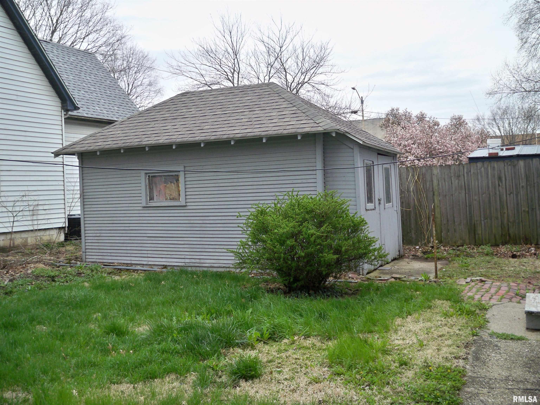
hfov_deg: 52.6
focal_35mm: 35
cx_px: 270
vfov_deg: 40.7
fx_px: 546
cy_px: 202
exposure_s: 1/125
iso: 160
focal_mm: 6.3
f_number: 3.1
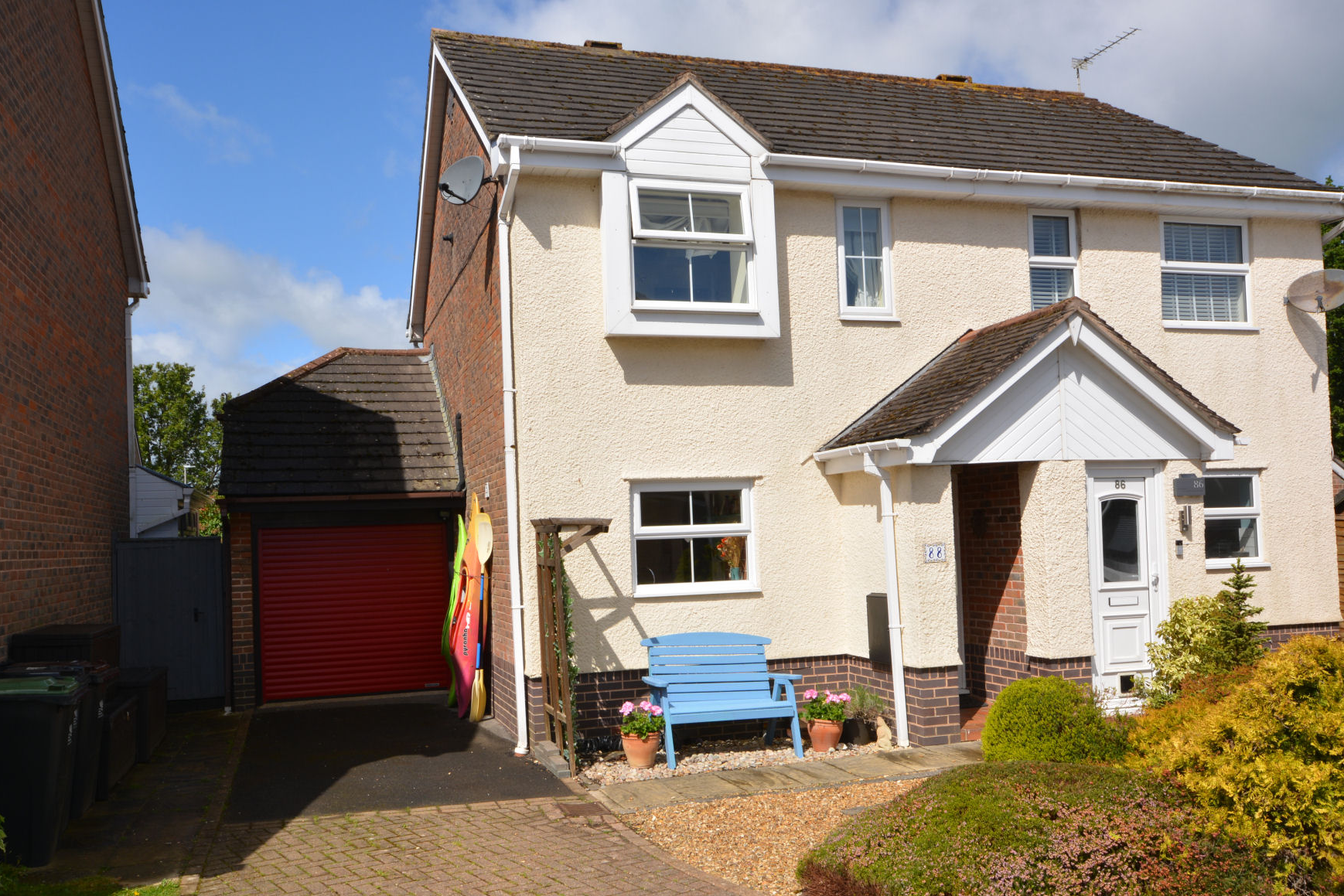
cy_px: 504
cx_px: 617
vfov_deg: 44.9
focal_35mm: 29
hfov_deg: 63.6
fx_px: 1083
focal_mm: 16
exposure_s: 1/200
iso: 100
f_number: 13
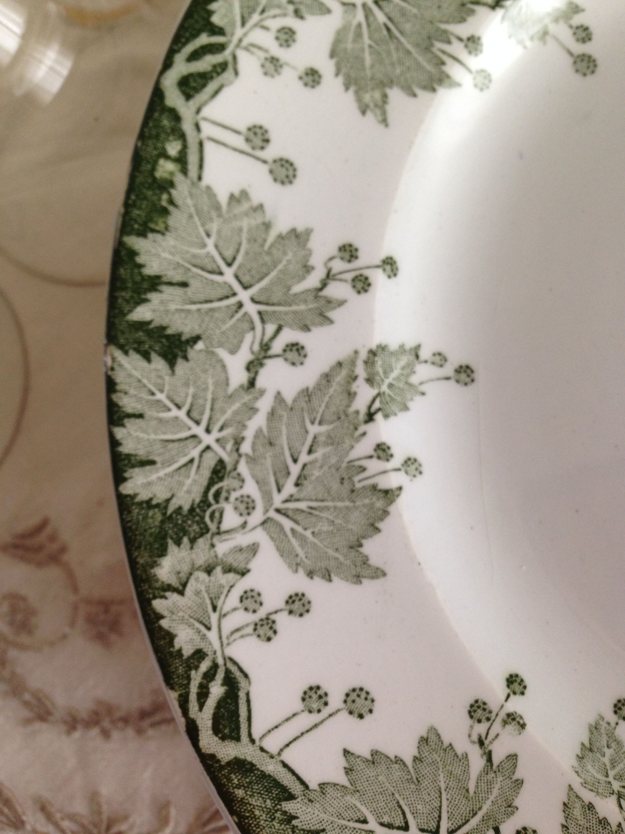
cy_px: 417
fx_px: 794
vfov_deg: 55.4
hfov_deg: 42.9
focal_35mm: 33
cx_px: 312
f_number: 2.4
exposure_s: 1/20
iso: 100
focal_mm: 4.12
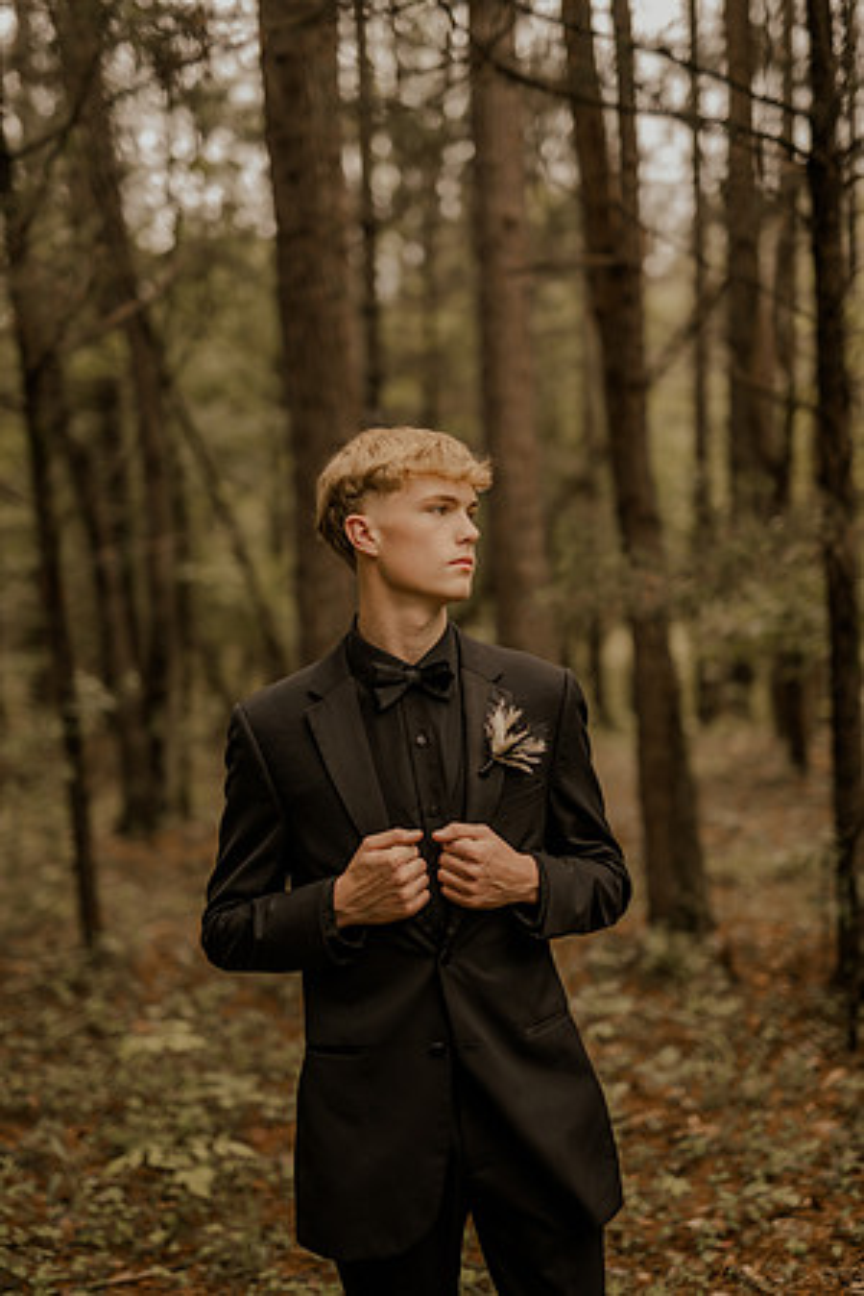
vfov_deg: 39.6
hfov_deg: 27.0
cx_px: 432
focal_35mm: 50
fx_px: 1800
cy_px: 648
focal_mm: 50
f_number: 1.8
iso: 64
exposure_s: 1/200
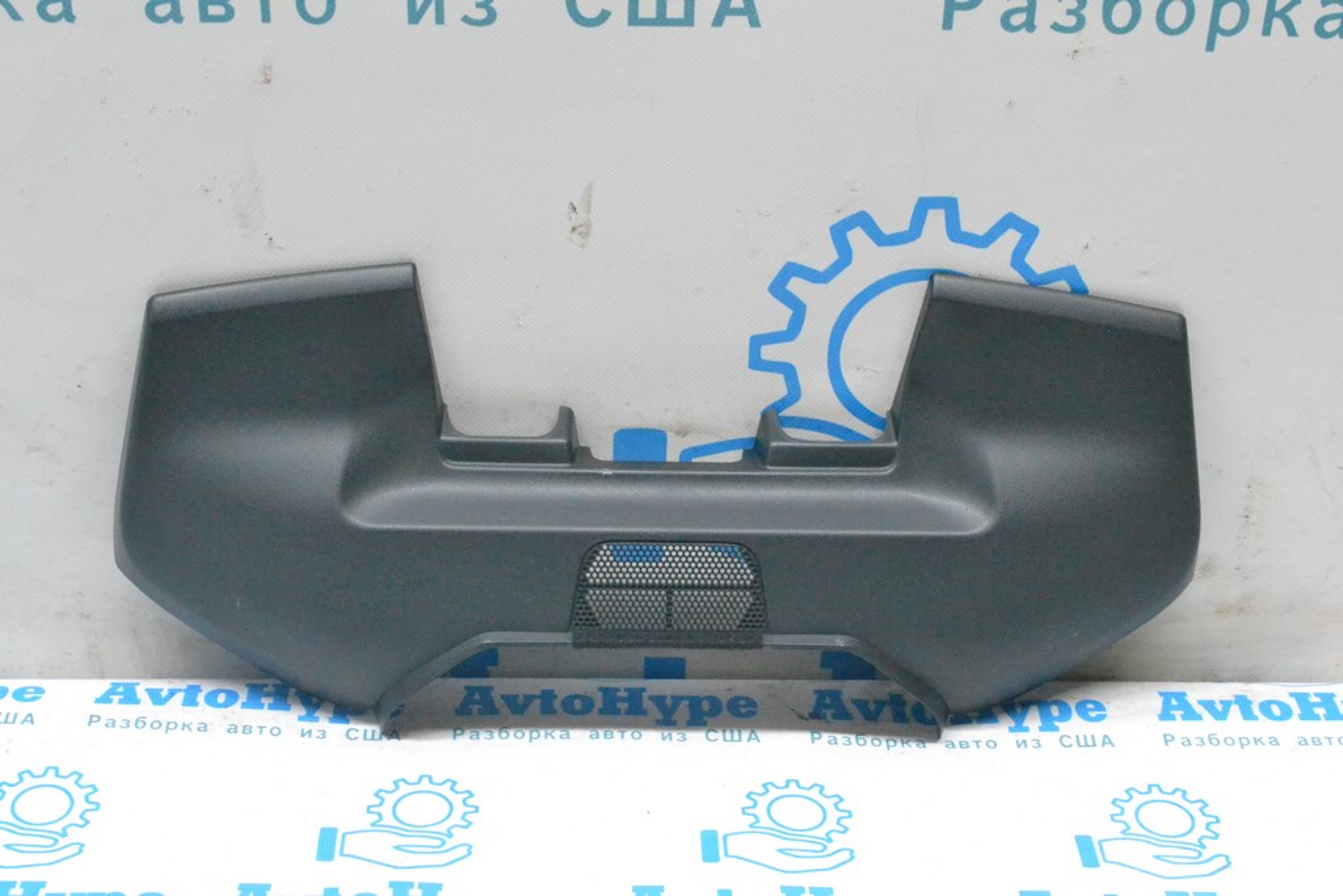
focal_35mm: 60
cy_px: 448
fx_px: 2238
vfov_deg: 22.6
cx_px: 672
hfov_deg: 33.4
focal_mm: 40
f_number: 9
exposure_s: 1/160
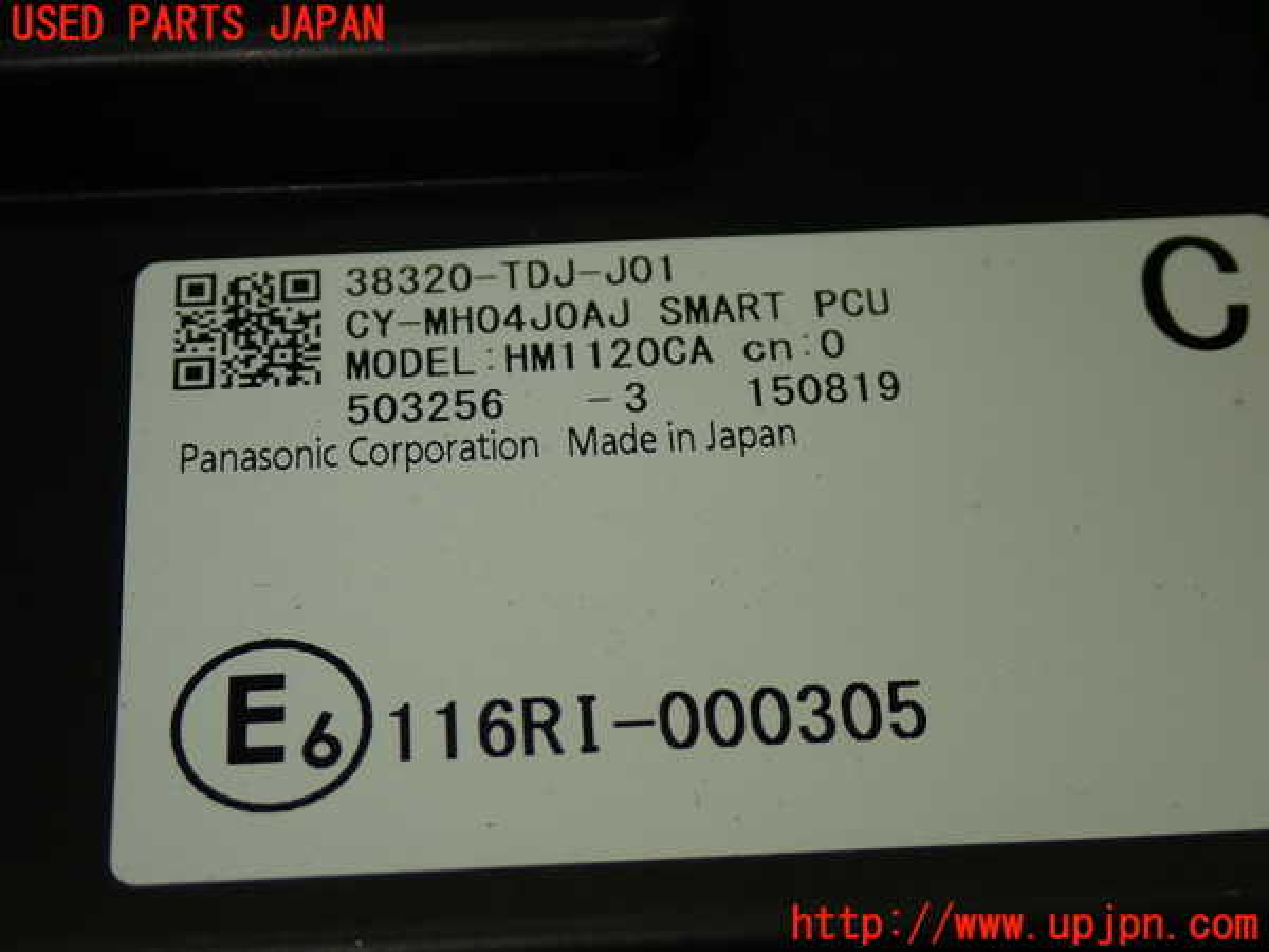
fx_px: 2823
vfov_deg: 19.1
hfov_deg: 25.3
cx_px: 634
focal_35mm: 77
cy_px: 476
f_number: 4.1
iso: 200
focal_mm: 13.65
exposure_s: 1/160
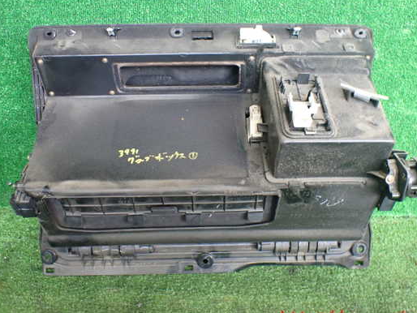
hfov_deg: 52.6
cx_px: 221
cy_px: 147
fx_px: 422
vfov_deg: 40.7
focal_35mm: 35
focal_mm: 5.4
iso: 800
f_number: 2.3
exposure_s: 1/80
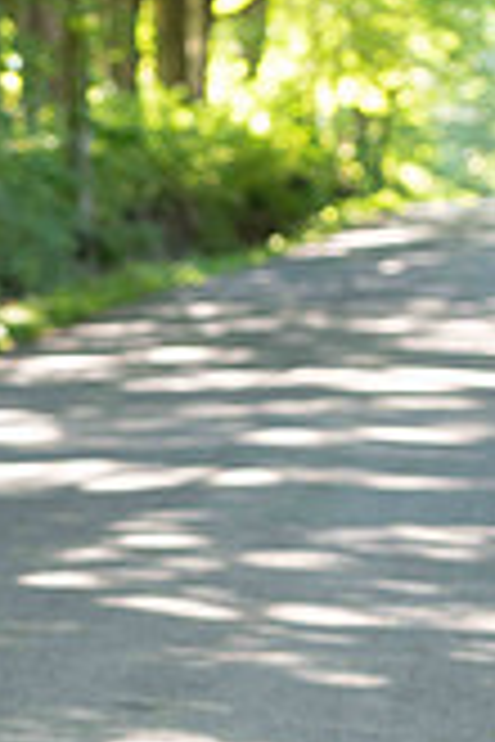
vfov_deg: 9.2
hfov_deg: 6.1
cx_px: -171
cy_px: 513
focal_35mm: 223
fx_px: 4599
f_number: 3.5
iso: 640
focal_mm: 82
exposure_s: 1/200
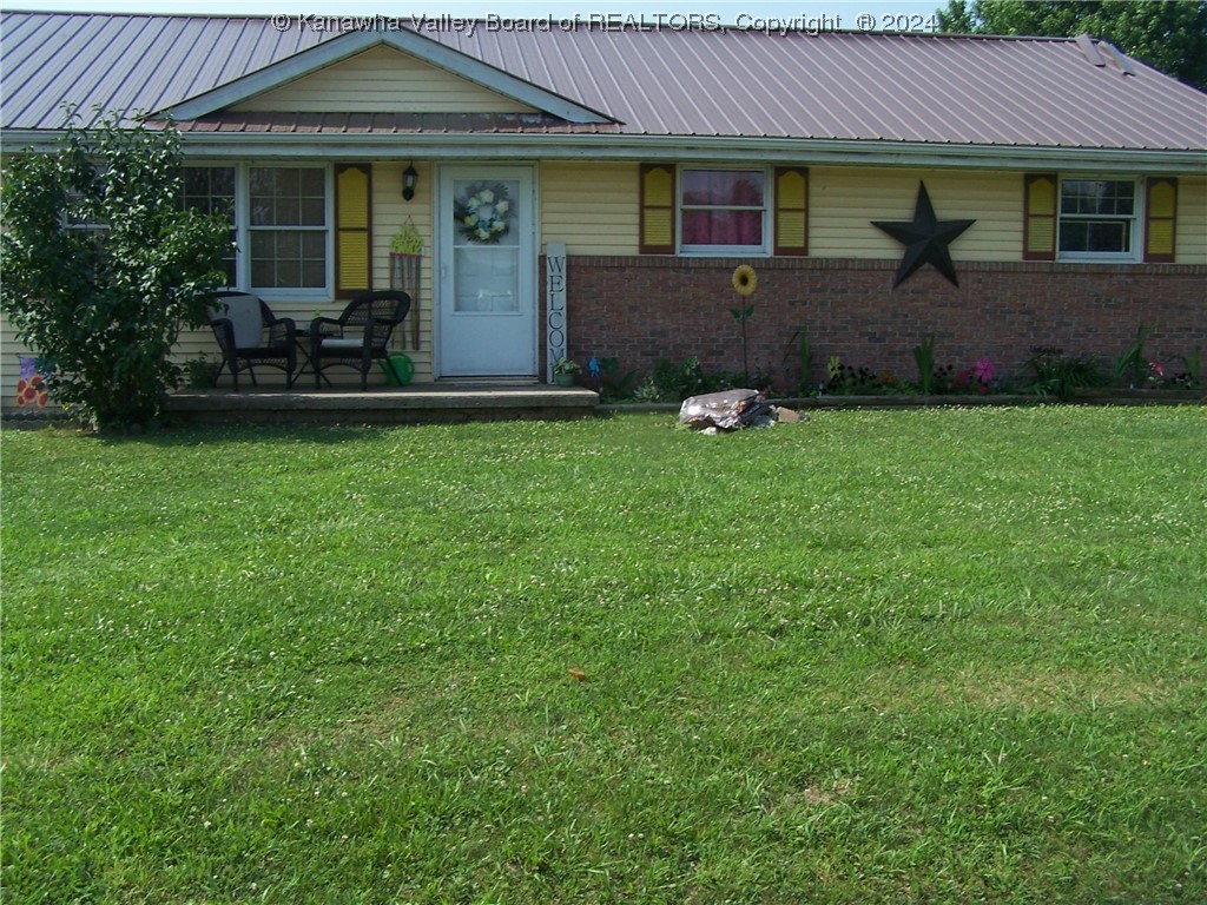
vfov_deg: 37.7
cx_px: 604
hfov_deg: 49.0
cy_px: 452
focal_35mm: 38
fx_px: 1325
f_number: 4
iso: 80
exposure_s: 1/500
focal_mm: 6.3
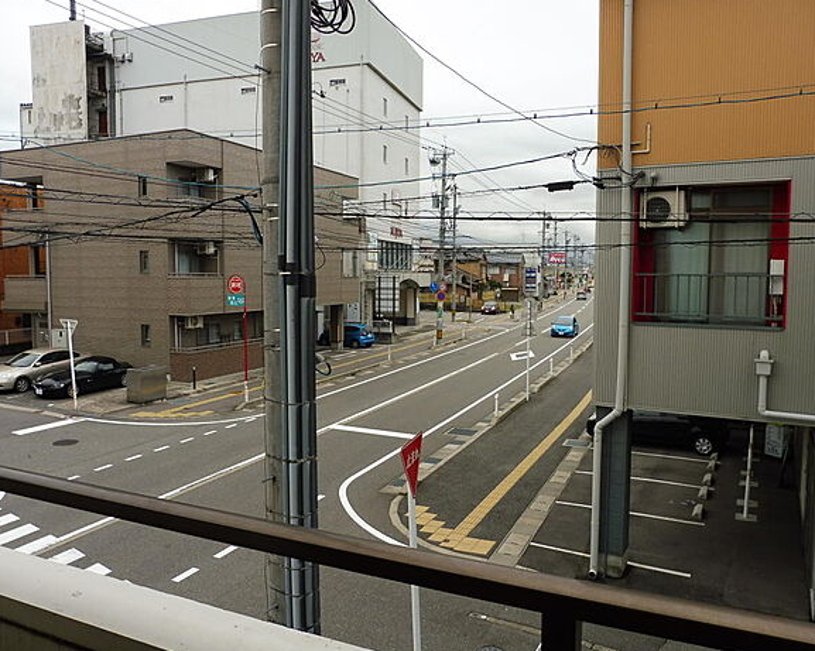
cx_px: 415
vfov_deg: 54.9
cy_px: 318
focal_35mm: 26
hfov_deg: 66.1
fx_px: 627
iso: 100
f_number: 3.5
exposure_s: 1/125
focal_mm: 4.3
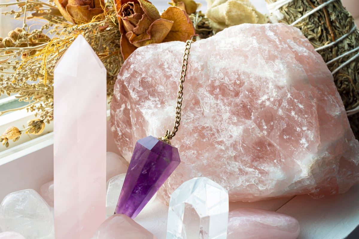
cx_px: 180
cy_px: 120
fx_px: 598
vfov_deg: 22.6
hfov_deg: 33.4
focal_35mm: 60
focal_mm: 40
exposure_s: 1/30
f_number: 14
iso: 320
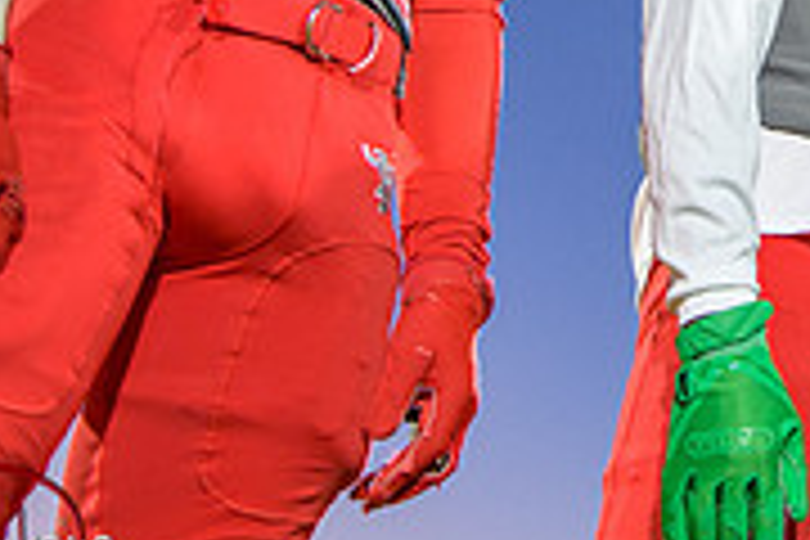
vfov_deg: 13.0
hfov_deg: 18.8
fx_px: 2317
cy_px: -110
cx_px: 972
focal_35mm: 103
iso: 1250
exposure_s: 1/200
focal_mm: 32
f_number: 2.8
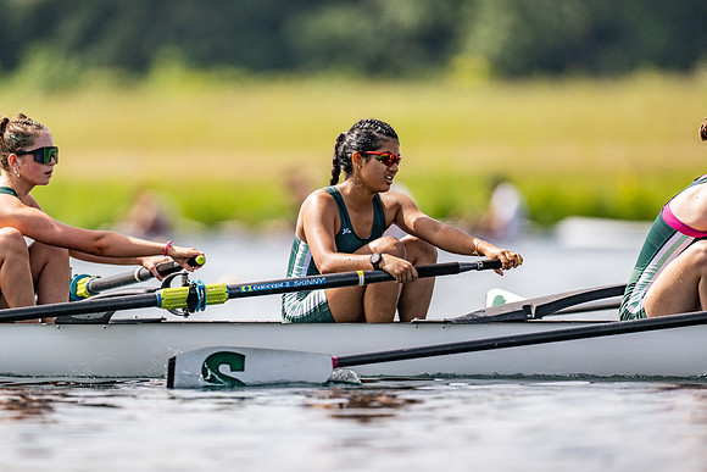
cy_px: 236
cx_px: 354
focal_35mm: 600
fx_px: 11786
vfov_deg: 2.3
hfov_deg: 3.4
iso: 220
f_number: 4
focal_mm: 600
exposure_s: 1/2500
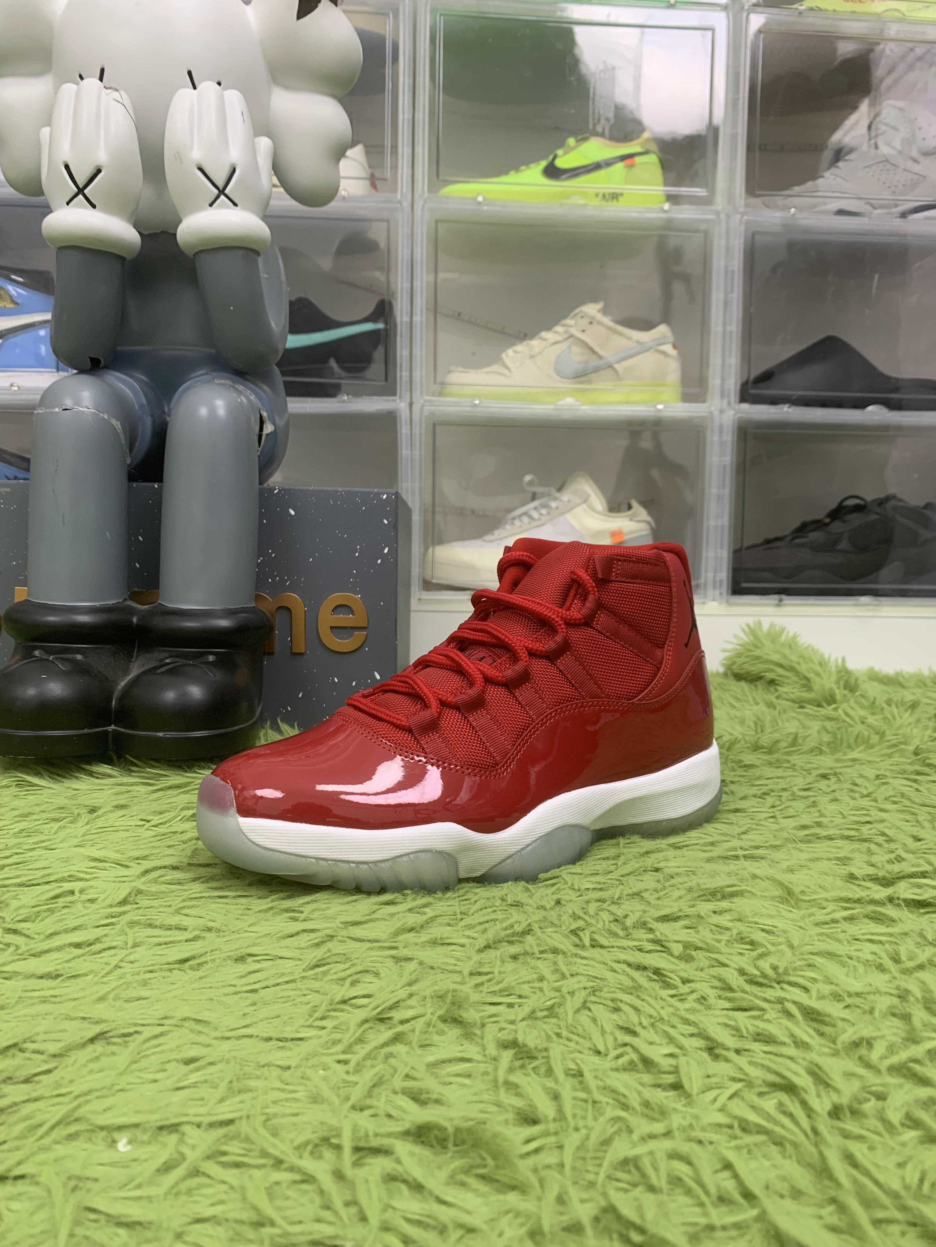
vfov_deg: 67.3
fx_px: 937
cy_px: 624
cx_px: 468
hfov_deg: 53.1
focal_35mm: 26
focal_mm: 4.25
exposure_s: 1/64
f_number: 1.8
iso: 100
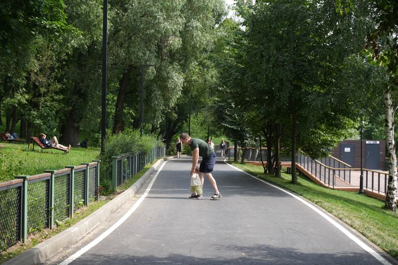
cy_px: 132
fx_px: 708
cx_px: 199
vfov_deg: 21.2
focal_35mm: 64
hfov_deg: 31.4
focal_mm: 64
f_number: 9
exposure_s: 1/250
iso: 320
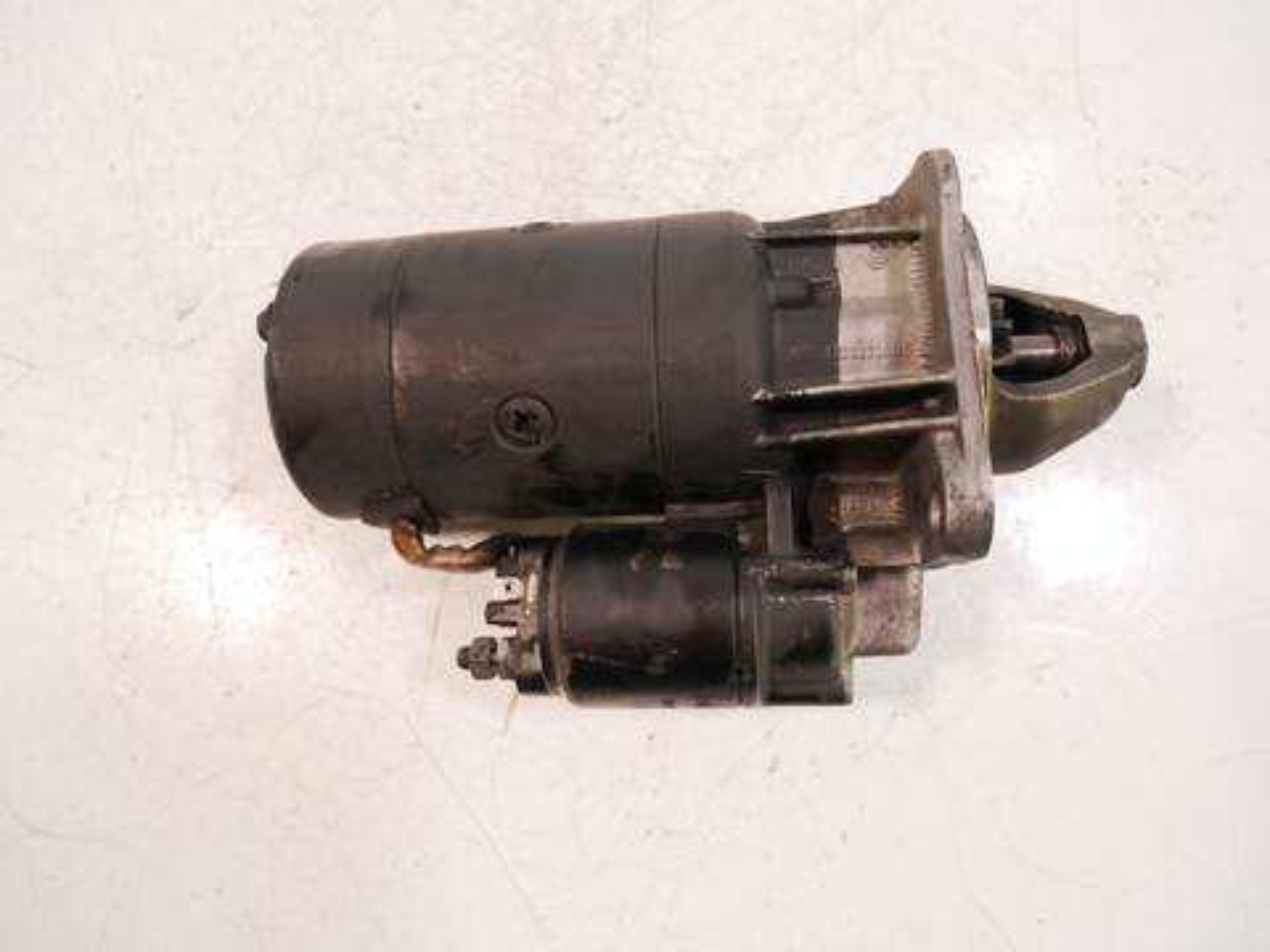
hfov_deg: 71.6
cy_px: 476
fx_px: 881
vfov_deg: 56.8
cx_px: 635
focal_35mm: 24
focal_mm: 12
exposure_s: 1/125
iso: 1250
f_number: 3.5
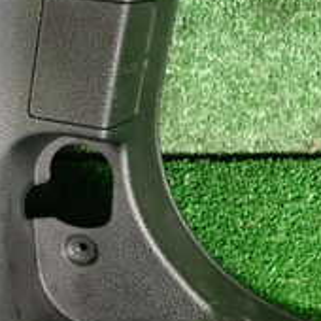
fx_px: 818
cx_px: 4
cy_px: 140
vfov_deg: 22.2
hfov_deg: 21.5
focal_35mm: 78
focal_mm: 4.5
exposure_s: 1/30
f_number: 2
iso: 640
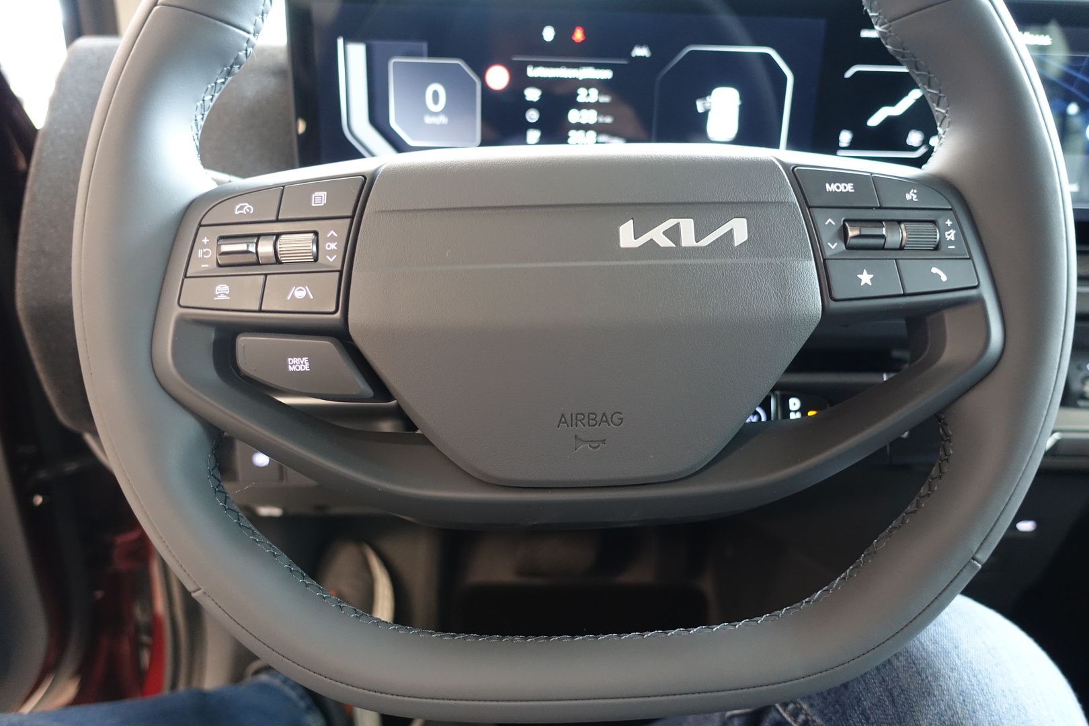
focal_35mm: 24
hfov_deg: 73.7
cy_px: 363
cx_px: 544
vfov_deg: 53.1
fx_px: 726
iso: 640
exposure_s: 1/30
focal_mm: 8.8
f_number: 1.8
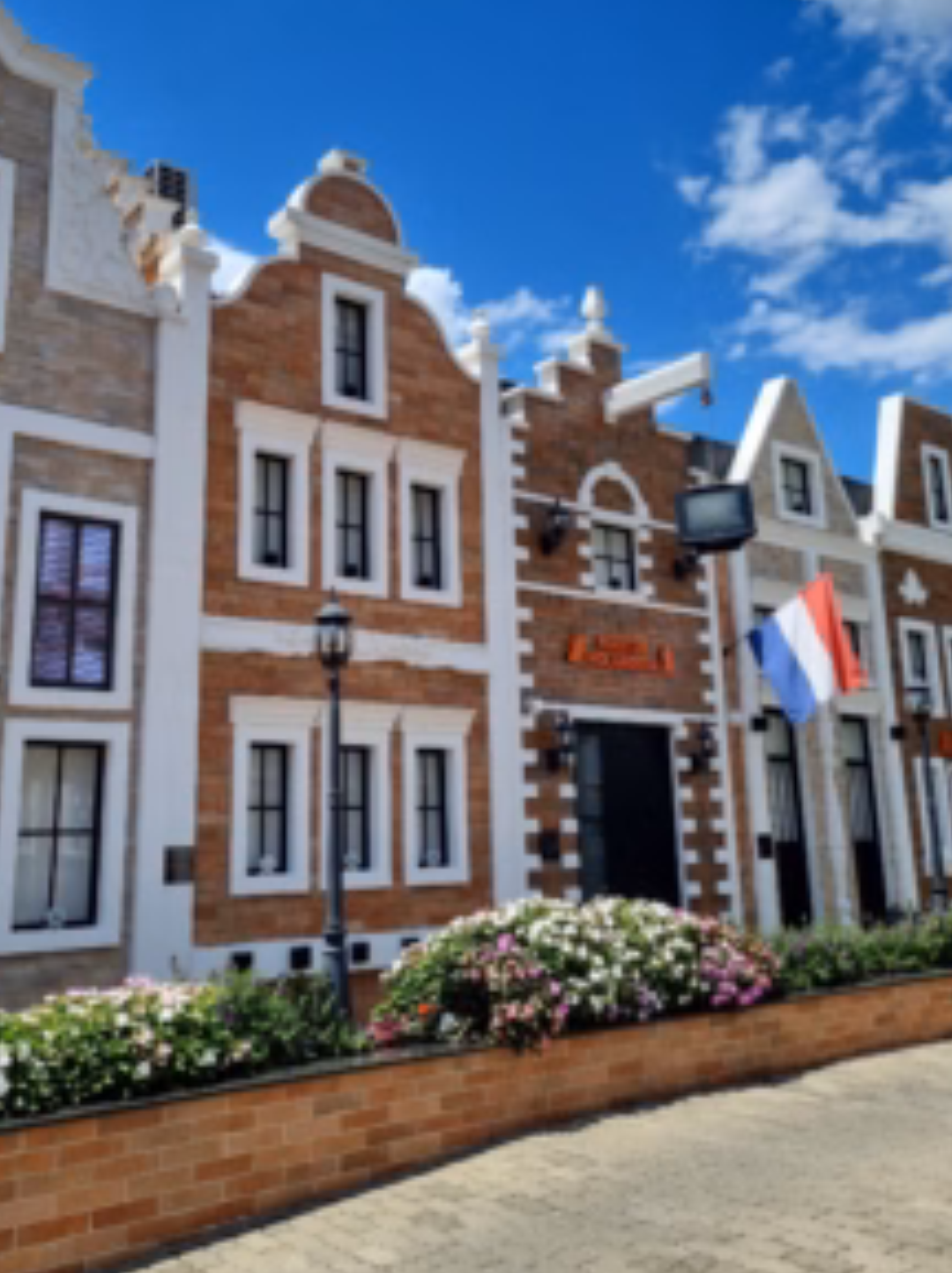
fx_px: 1139
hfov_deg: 45.2
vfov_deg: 58.1
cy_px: 529
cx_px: 397
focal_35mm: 31
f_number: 1.8
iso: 50
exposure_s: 1/2544
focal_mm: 5.4
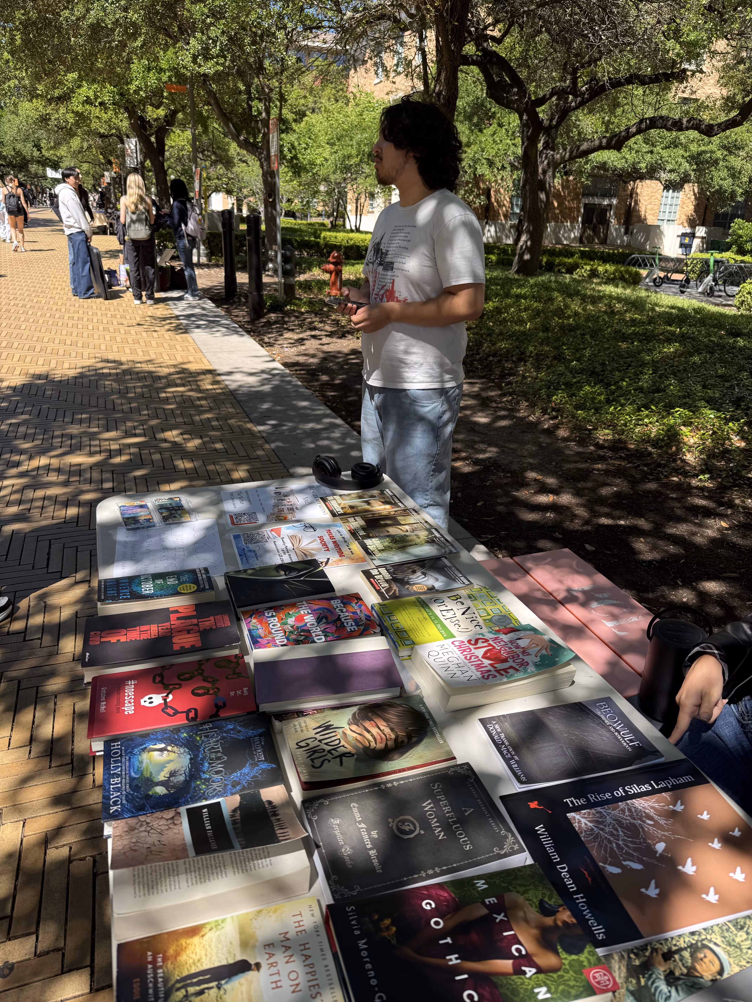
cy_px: 501
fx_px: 695
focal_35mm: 24
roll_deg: -2.6
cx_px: 376
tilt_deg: -21.6
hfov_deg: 56.8
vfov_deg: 71.6
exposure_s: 1/1437
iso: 80
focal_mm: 6.76
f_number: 1.78
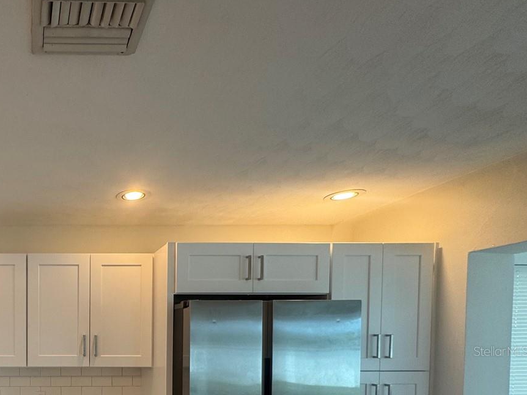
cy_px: 351
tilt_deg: -1.6
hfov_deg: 56.9
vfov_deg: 47.9
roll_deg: +0.3
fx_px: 396
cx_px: 42
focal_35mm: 26
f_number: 2.2
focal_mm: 2.22
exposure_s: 1/120
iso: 80
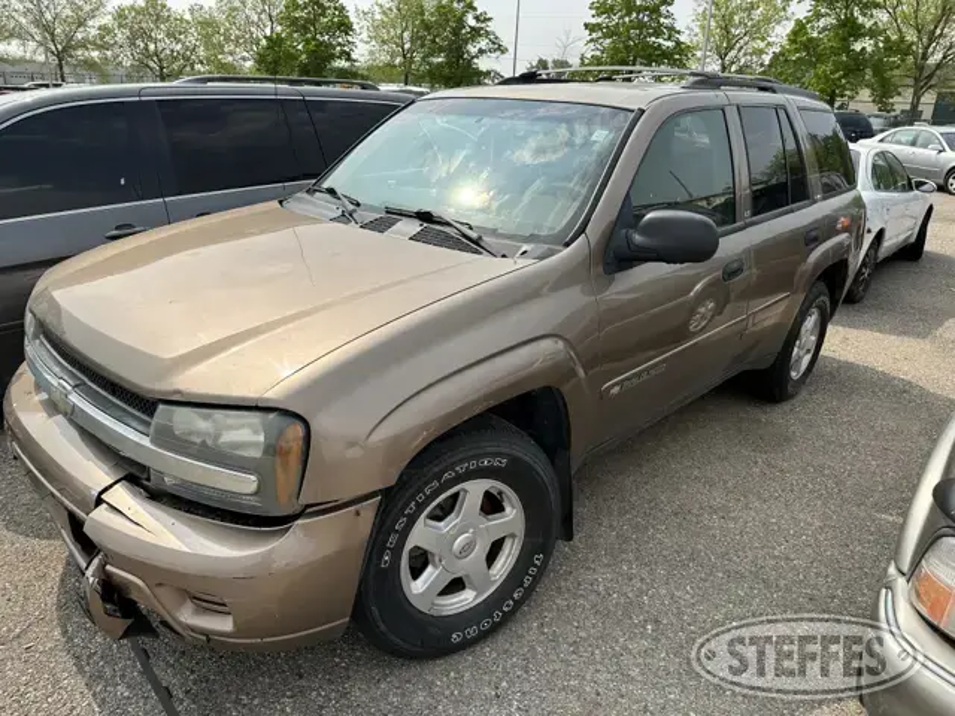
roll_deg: -2.0
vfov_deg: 56.8
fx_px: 662
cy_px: 358
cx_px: 478
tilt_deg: -17.6
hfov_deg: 71.6
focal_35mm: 24
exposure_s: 1/4762
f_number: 1.78
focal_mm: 6.86
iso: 80
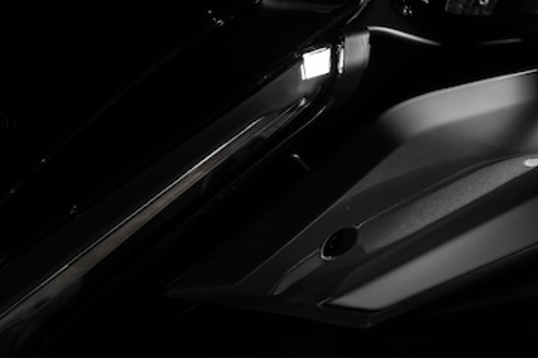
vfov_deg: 6.1
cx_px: 805
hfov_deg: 9.0
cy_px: 166
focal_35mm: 224
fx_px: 3346
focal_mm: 67
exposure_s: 1/60
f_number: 10
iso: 640
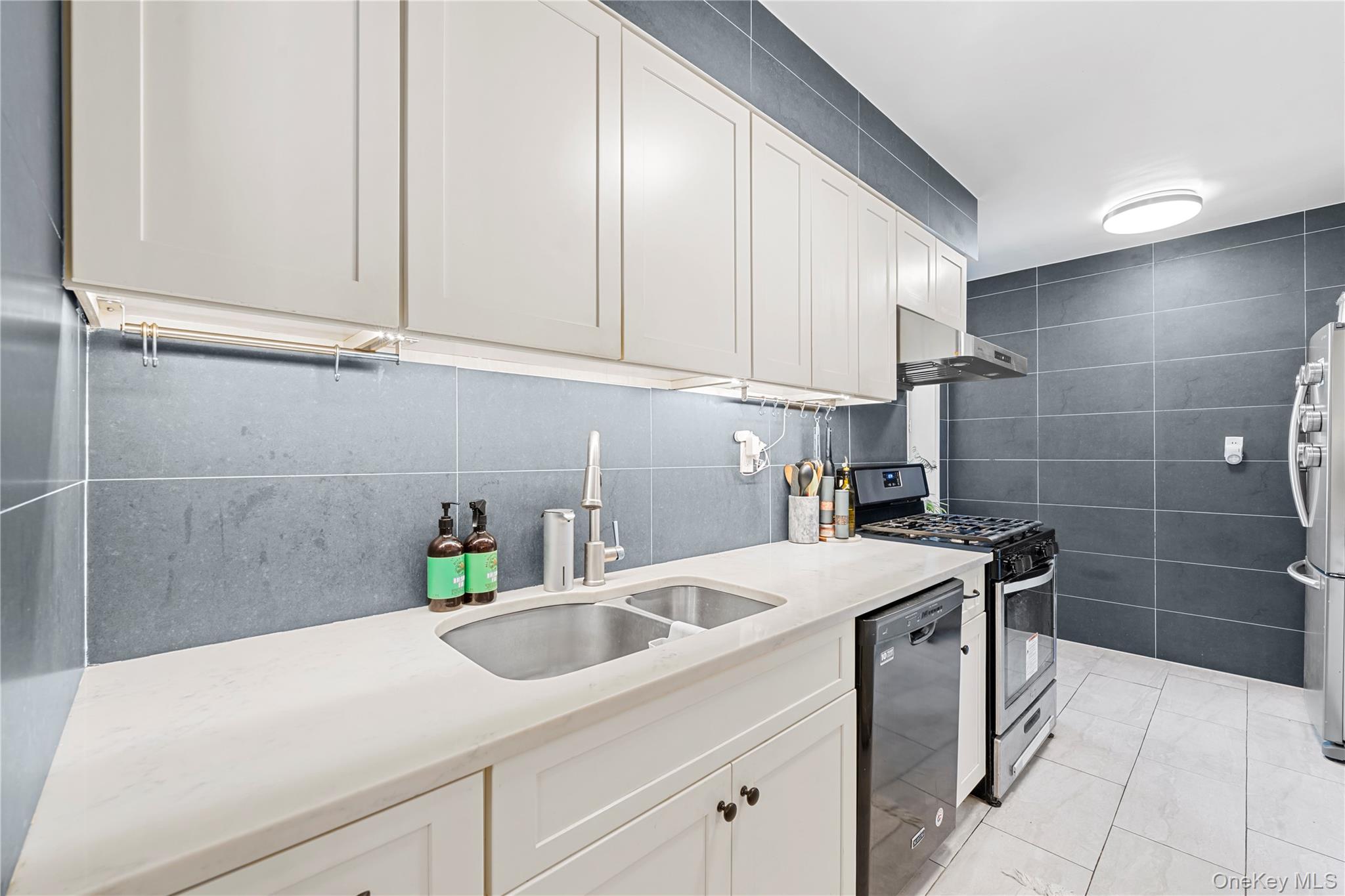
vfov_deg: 81.2
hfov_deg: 104.3
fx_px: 523
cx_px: 672
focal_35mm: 14
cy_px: 448
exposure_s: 1/1.67
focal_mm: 14
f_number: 9
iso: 400
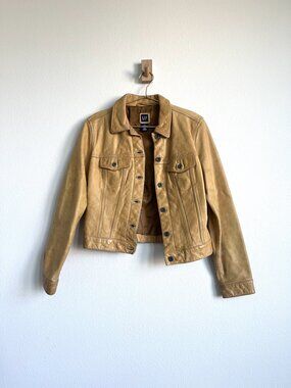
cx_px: 146
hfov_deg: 53.1
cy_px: 194
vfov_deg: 67.3
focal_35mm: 26
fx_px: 291
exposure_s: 1/122
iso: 80
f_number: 1.6
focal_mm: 5.1
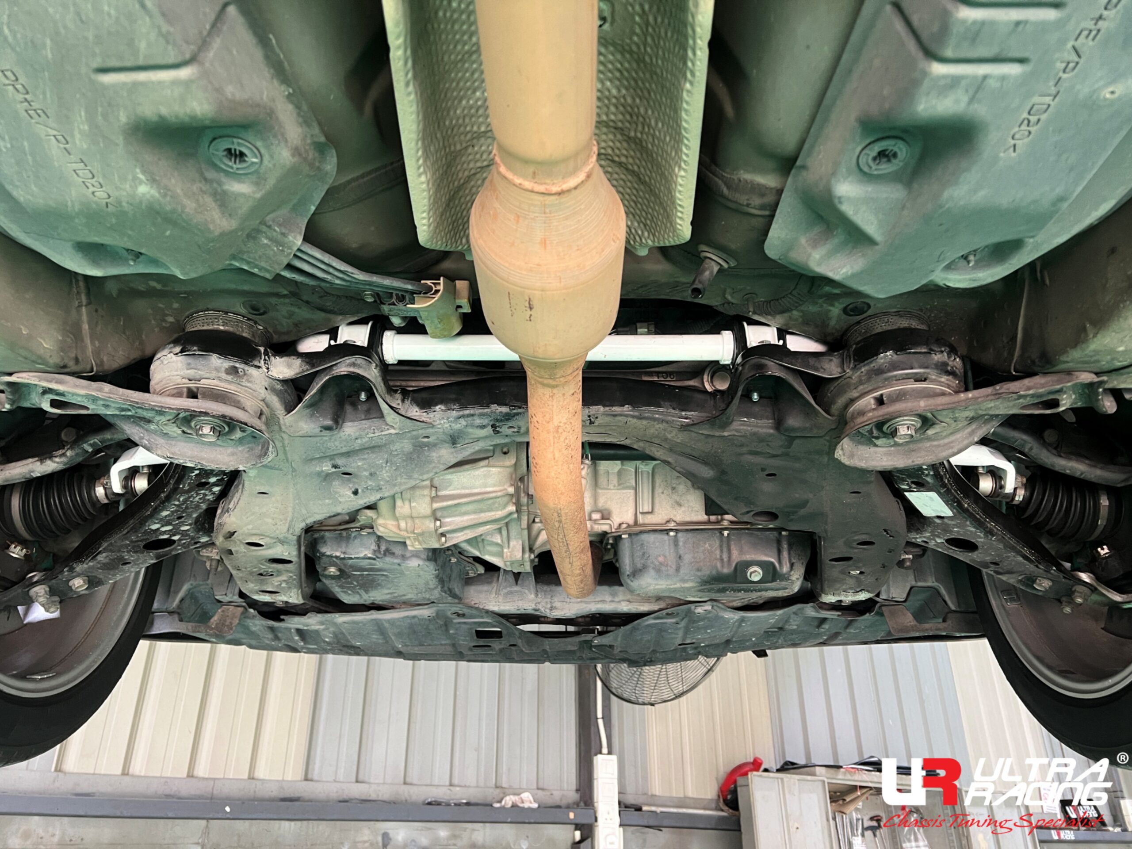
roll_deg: +0.3
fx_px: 850
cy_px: 424
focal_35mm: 26
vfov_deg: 53.1
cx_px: 566
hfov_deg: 67.3
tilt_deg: +26.8
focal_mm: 5.7
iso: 160
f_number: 1.5
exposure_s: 1/50
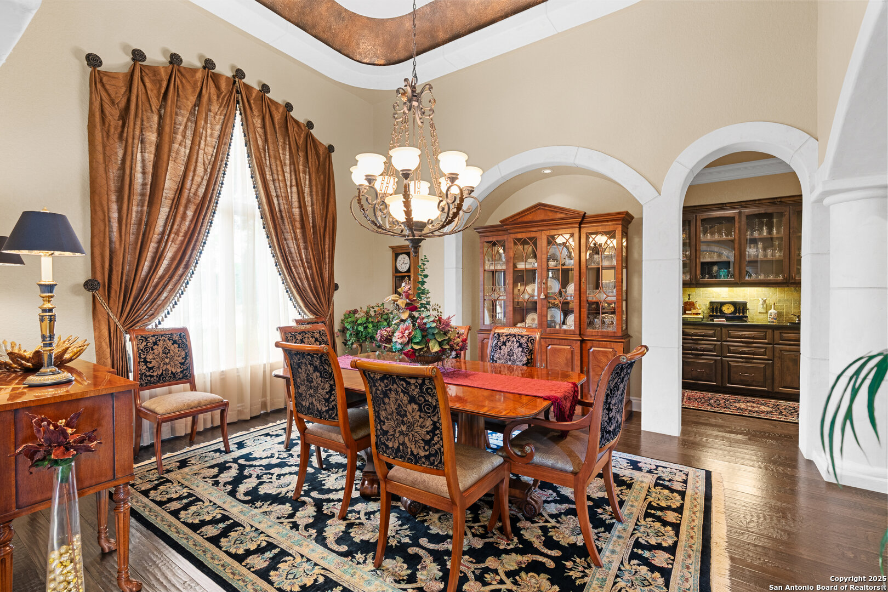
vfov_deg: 73.7
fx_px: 395
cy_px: 296
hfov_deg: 96.7
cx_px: 444
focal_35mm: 16
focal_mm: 16
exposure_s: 1.3
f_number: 7.1
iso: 320
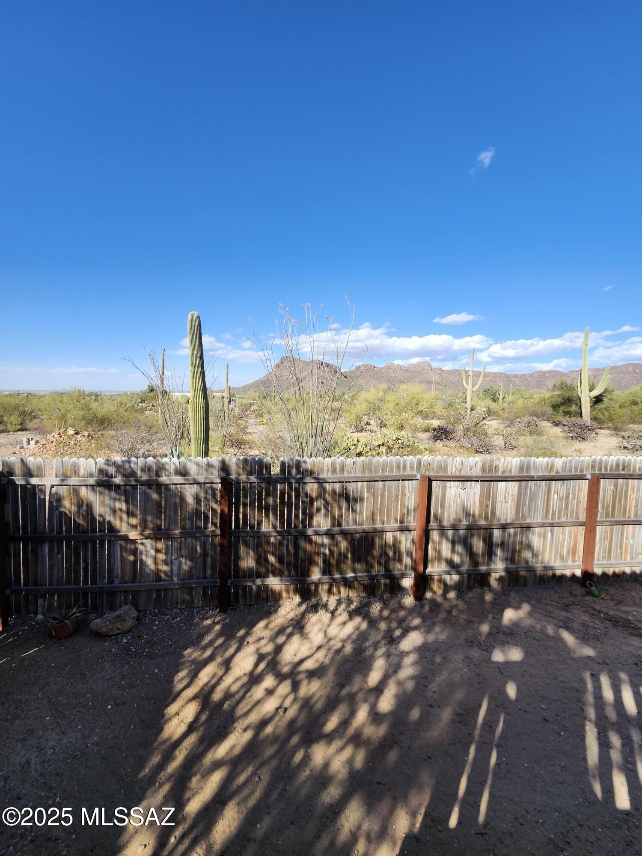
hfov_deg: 89.9
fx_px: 321
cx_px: 321
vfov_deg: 106.2
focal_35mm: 13
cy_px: 428
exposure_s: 1/1238
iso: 40
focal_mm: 1.74
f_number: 2.2
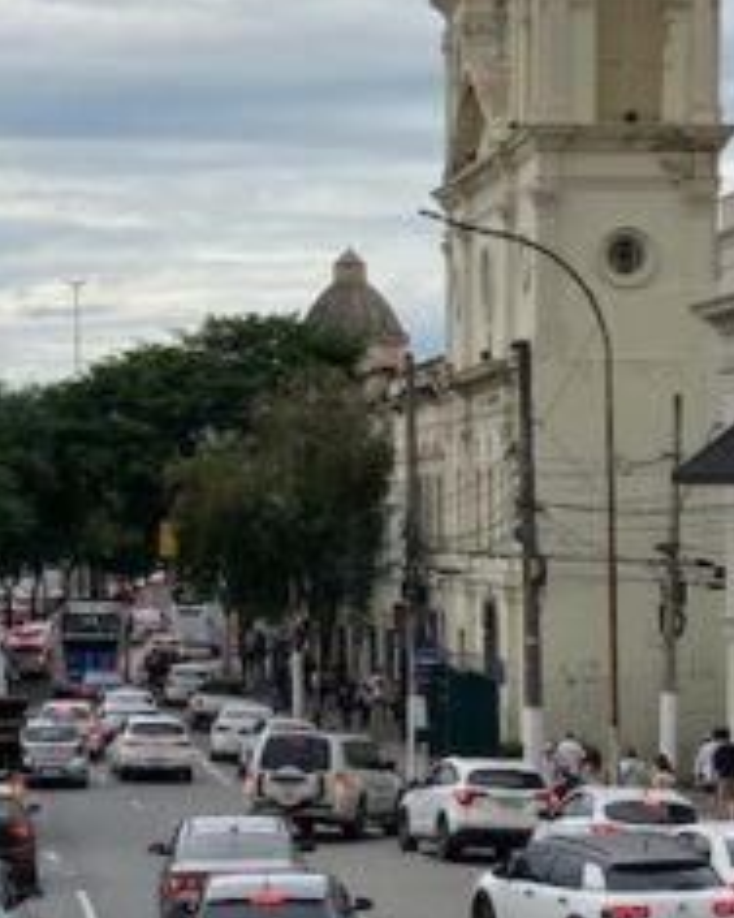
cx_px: 367
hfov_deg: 13.0
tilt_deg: -4.6
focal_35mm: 119
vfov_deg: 16.1
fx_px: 3231
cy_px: 711
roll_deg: +0.6
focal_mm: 3.99
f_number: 1.8
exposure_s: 1/676
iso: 20
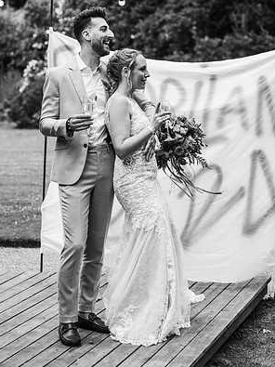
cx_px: 137
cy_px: 167
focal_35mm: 93
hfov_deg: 15.9
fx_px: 986
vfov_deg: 21.1
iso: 100
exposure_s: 1/800
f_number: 4
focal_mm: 85
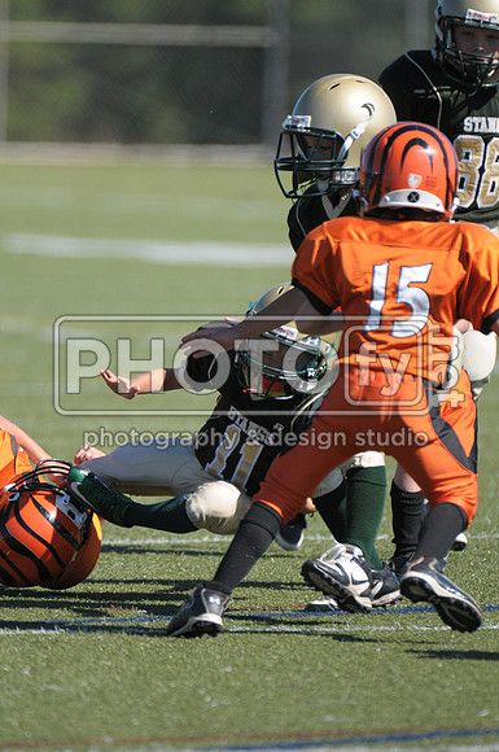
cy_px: 376
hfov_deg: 2.3
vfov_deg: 3.4
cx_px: 250
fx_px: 12511
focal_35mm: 600
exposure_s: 1/3200
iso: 640
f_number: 4
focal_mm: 400
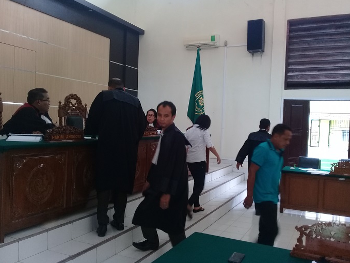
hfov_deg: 56.8
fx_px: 324
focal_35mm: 32
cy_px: 131
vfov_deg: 44.2
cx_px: 178
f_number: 2.2
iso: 100
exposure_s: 1/33
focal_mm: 3.3
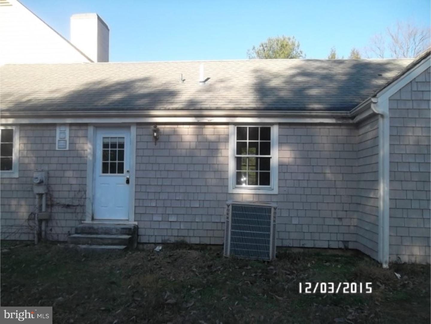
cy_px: 162
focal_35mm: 27
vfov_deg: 51.4
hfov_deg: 65.3
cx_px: 216
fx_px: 336
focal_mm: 4.9
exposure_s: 1/250
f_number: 3.5
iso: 80
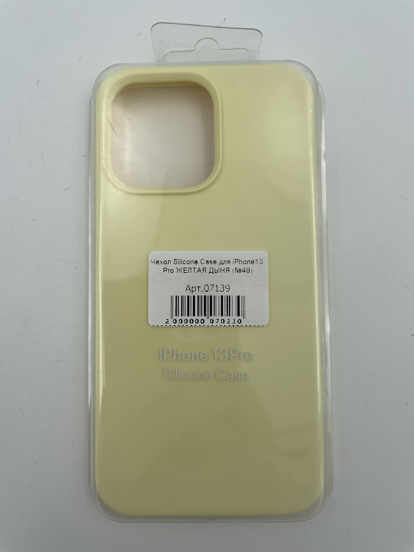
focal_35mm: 26
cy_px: 276
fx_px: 415
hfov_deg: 53.1
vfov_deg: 67.3
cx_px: 207
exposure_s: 1/2564
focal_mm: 4.2
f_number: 1.6
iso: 32
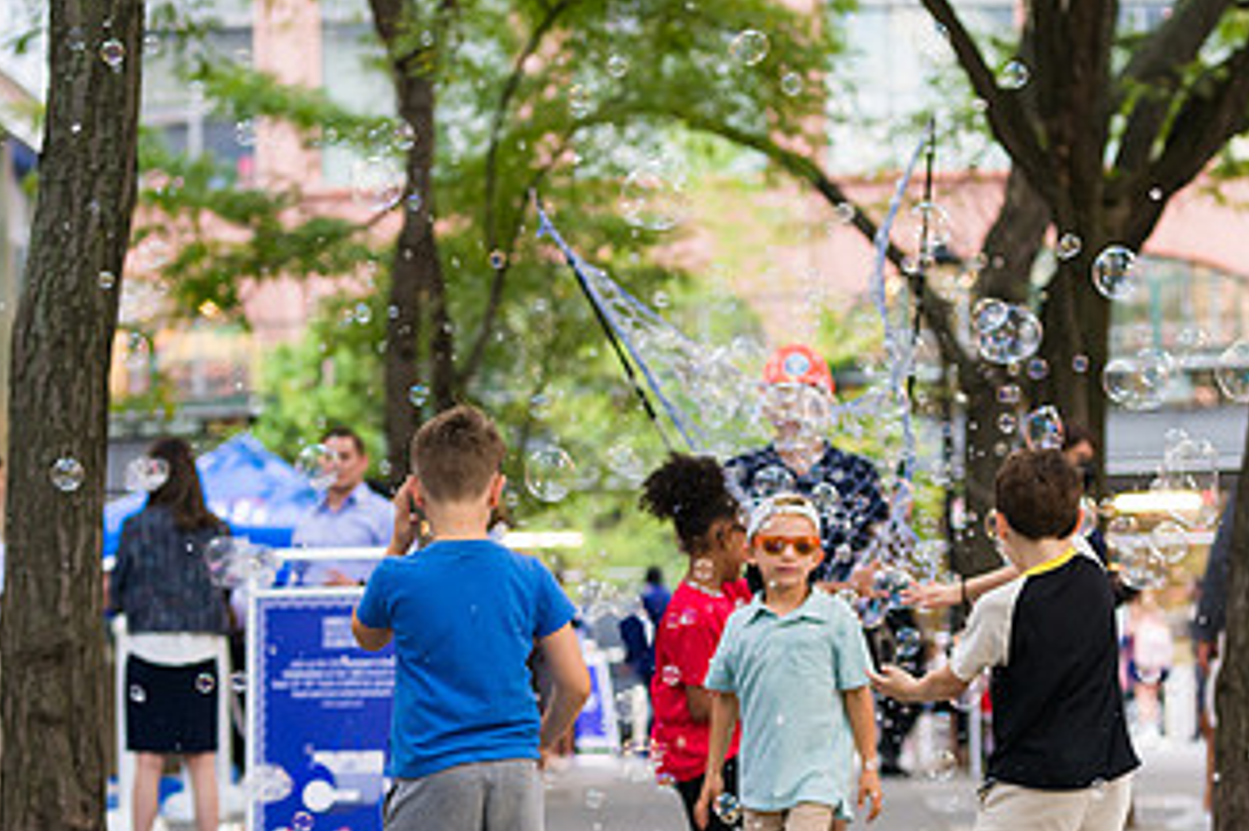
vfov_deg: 9.4
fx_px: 5063
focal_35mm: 146
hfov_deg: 14.1
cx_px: 774
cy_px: 519
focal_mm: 82
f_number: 3.2
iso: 400
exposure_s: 1/400
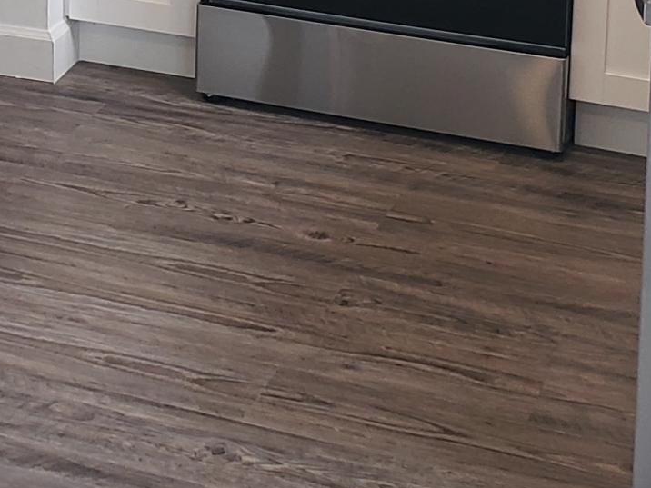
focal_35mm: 109
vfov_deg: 12.4
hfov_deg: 17.5
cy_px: -390
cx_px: -33
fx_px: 2050
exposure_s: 1/60
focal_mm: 4.3
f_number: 2.4
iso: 125
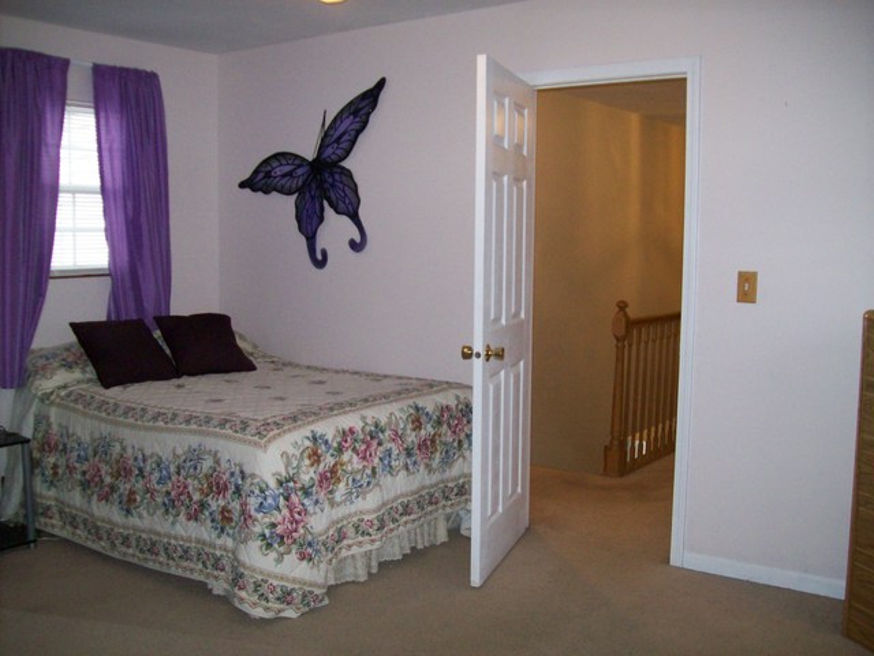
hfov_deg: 51.4
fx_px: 909
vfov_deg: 39.7
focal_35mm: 36
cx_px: 437
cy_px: 328
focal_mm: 6
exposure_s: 1/64
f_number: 2.7
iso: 200
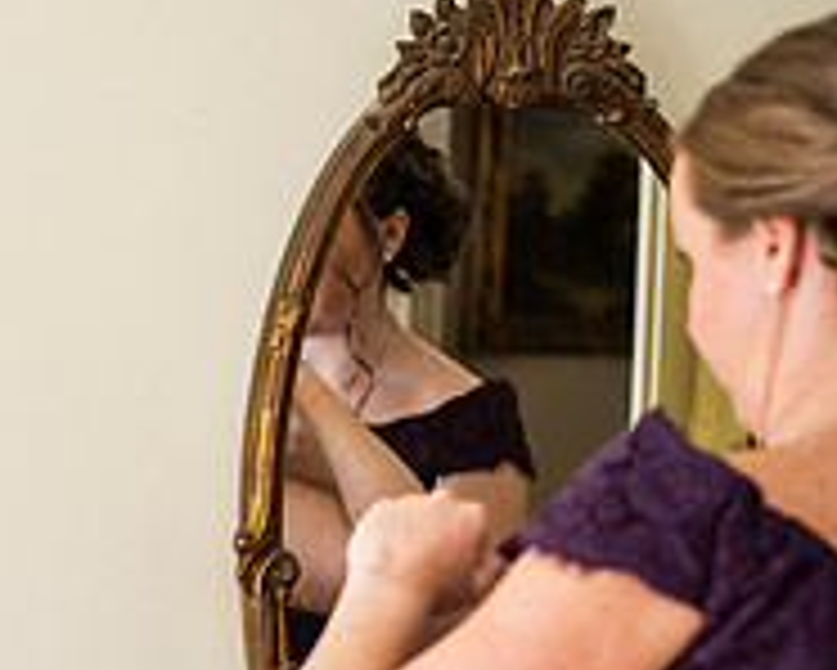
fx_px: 3619
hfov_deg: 12.7
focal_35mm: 146
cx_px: -288
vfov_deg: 10.5
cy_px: 726
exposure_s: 1/320
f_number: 2.2
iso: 640
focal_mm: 50
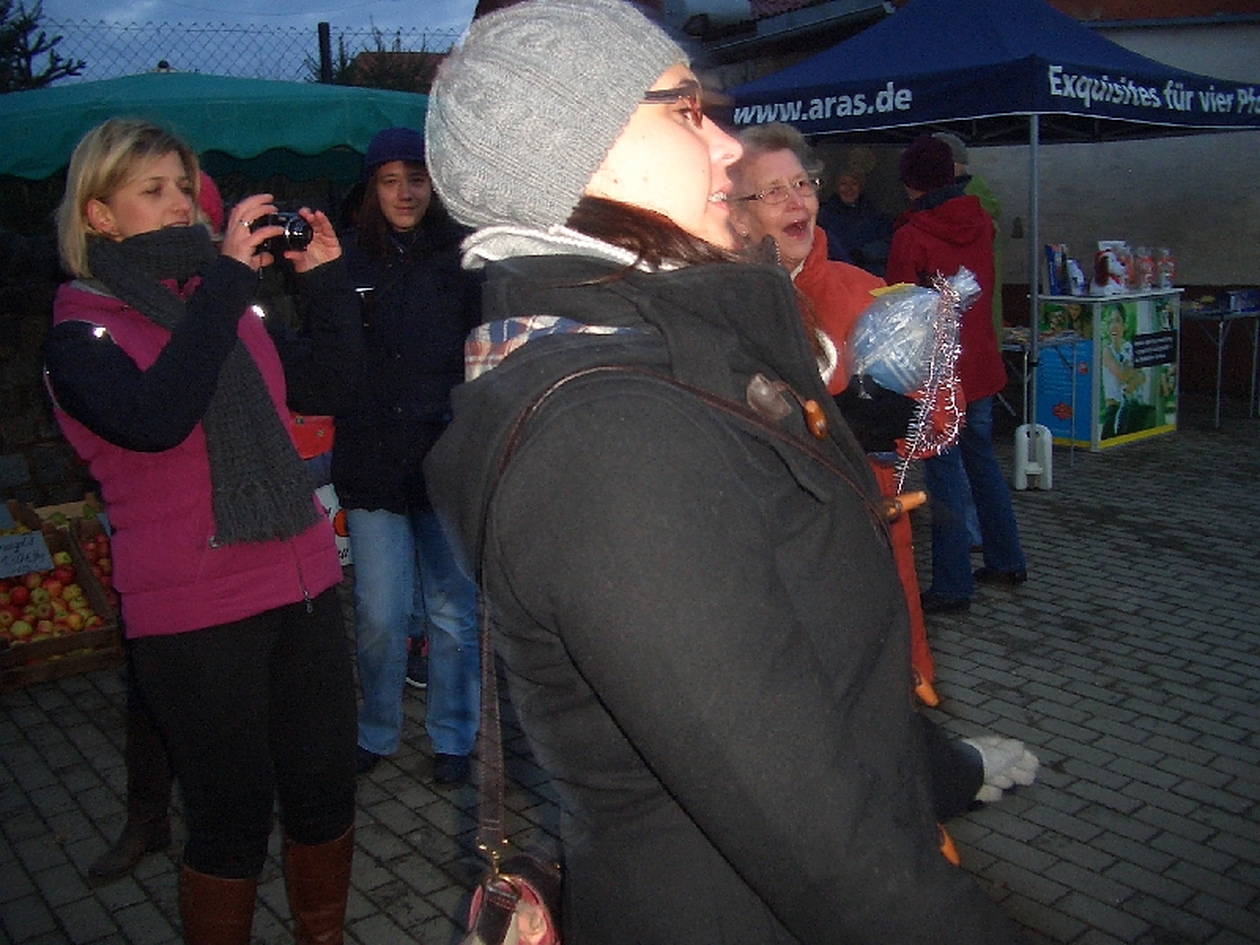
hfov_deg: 52.6
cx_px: 630
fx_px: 1274
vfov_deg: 40.7
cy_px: 472
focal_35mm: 35
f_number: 2.6
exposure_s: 1/40
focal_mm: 5.8
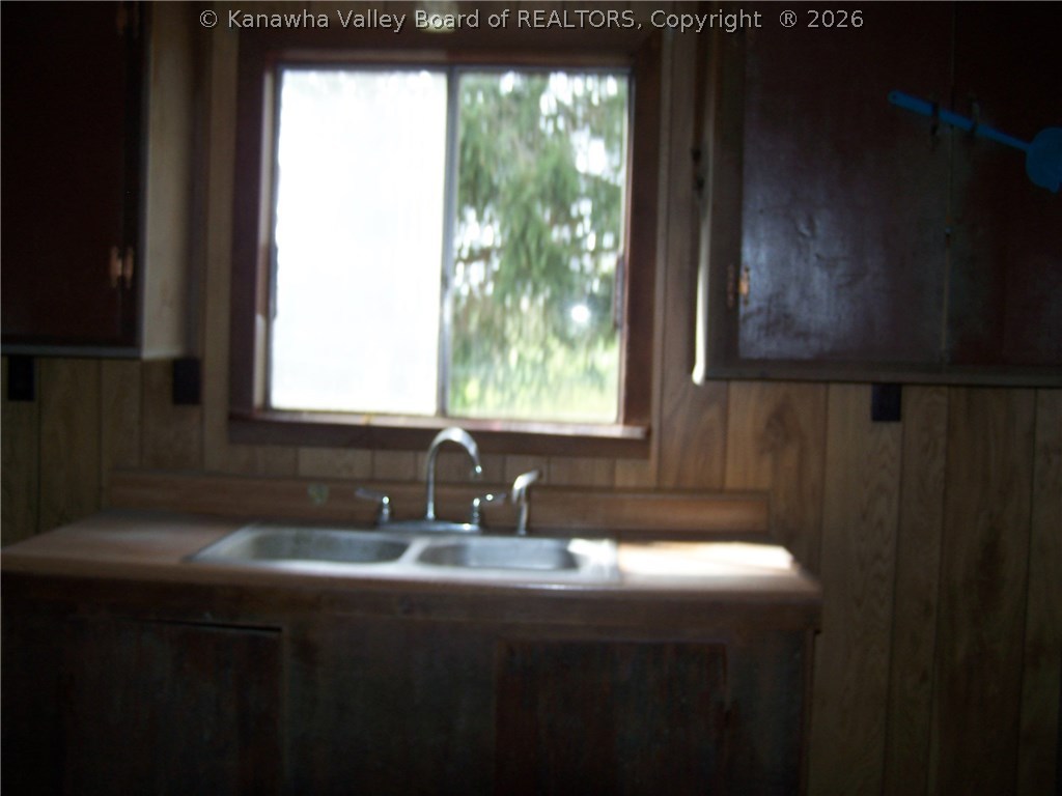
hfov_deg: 49.0
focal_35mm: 38
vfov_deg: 37.7
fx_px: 1166
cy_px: 398
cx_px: 531
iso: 80
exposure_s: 1/60
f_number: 2.8
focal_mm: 6.3
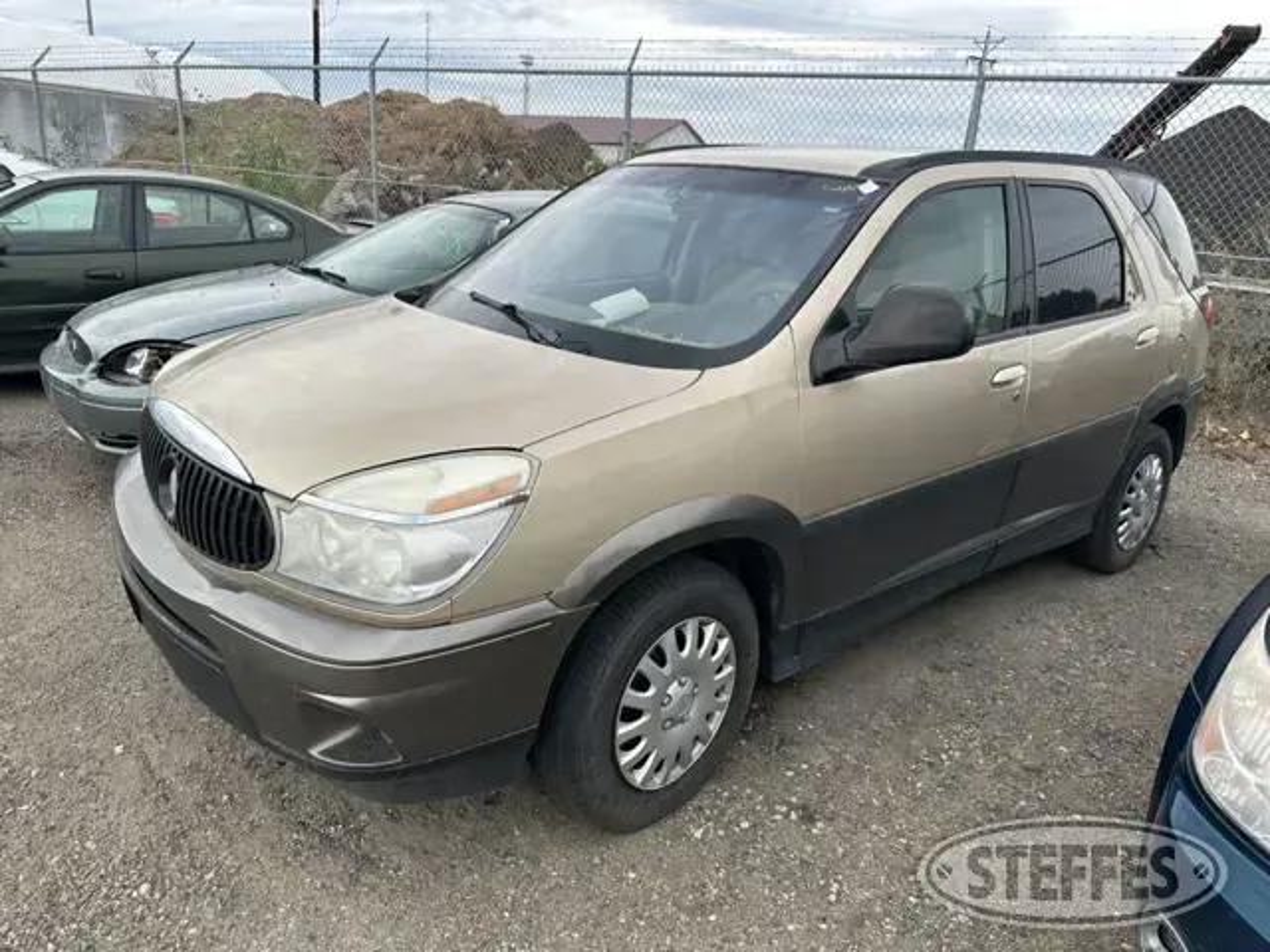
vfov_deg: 56.8
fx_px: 881
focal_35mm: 24
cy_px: 476
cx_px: 635
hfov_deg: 71.6
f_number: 1.78
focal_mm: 6.86
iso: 80
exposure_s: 1/2028
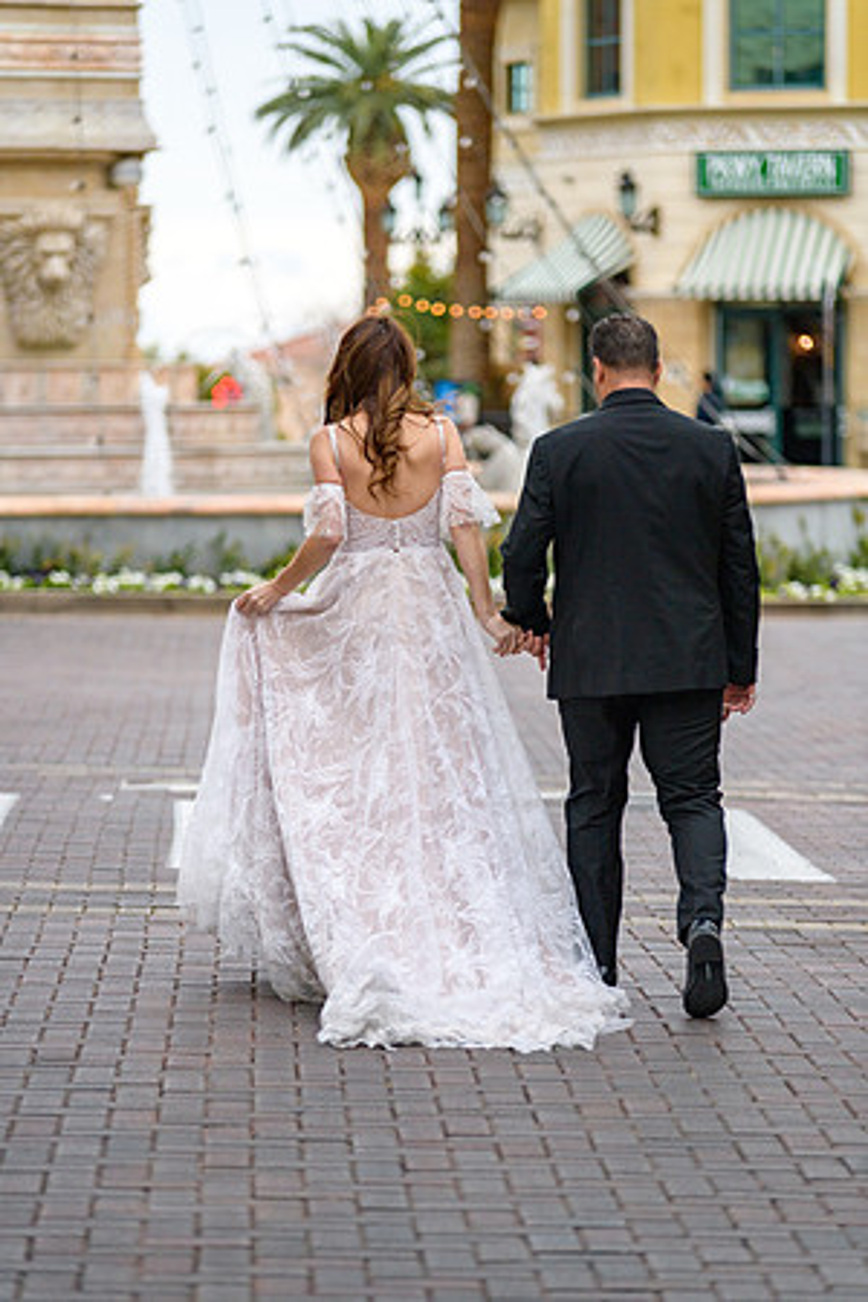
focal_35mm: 145
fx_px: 5244
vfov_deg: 14.2
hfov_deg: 9.5
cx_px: 434
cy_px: 651
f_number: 2.8
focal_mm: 145
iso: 250
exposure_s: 1/3200
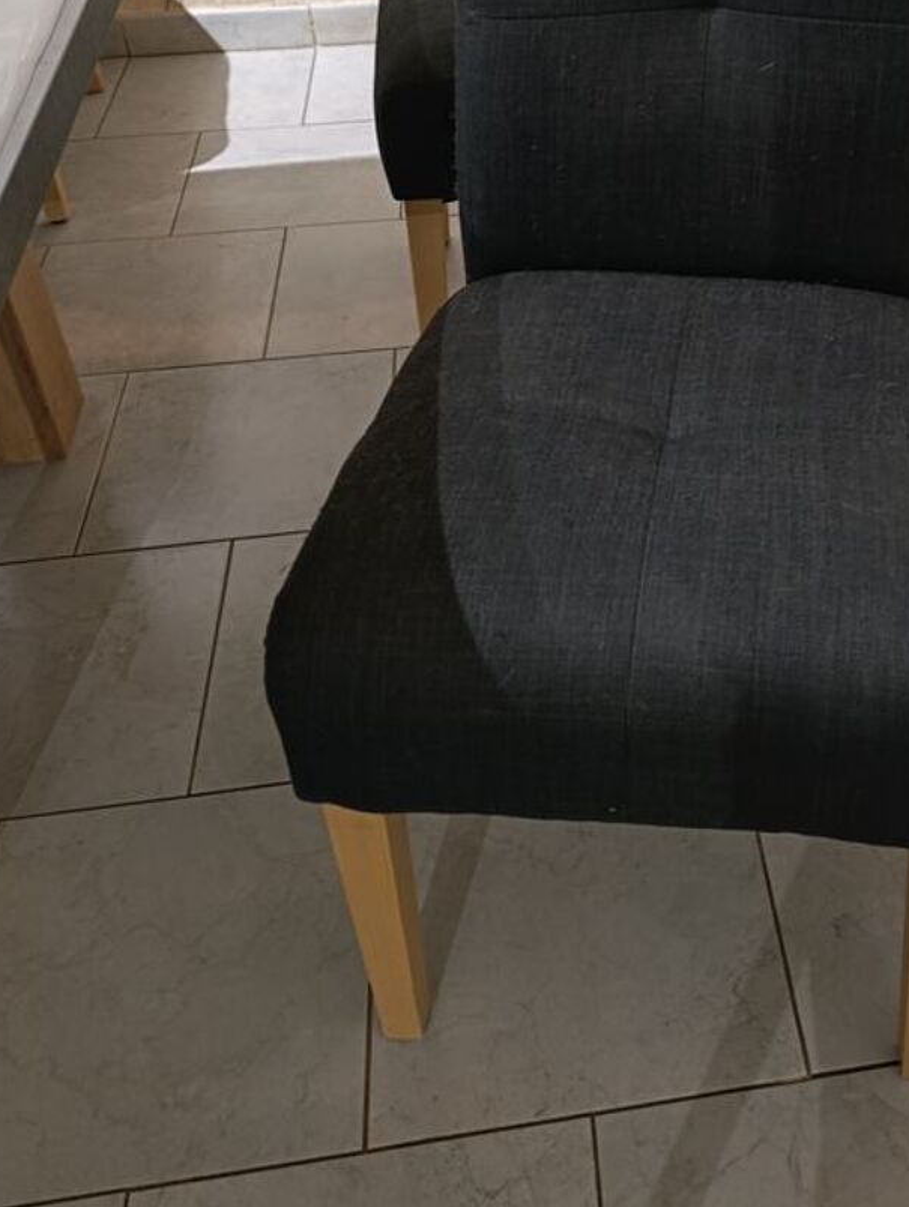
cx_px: 730
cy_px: 318
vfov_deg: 47.3
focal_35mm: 38
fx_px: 1328
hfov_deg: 36.5
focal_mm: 6.11
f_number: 1.65
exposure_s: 1/25
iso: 1723
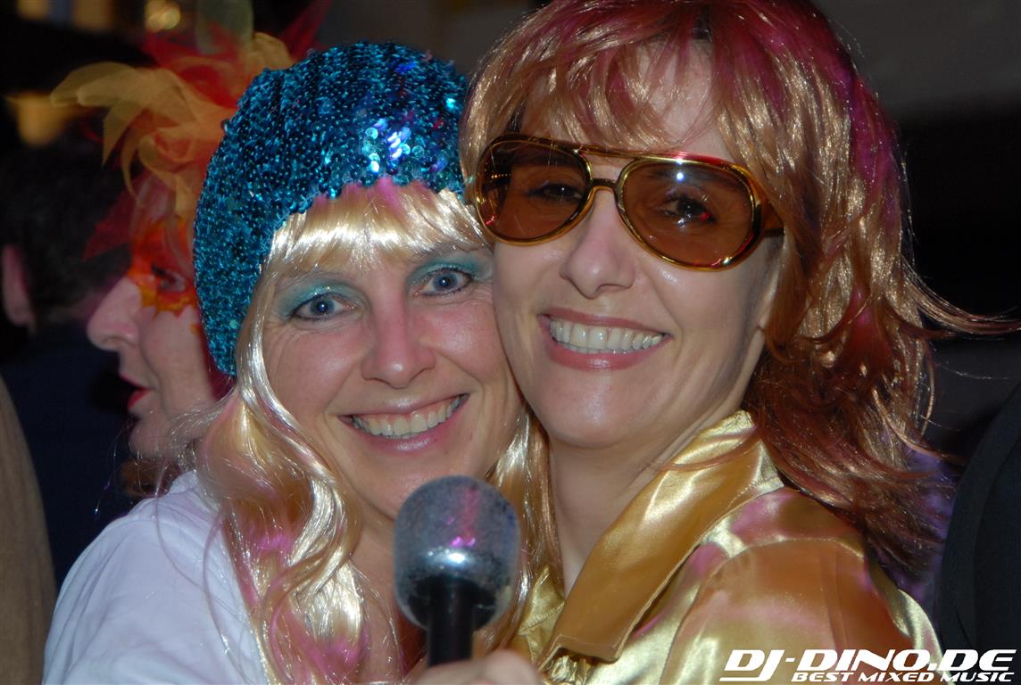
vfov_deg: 13.1
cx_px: 510
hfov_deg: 19.4
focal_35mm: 105
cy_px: 342
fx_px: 2984
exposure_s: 1/15
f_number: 5.6
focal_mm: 70
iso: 400
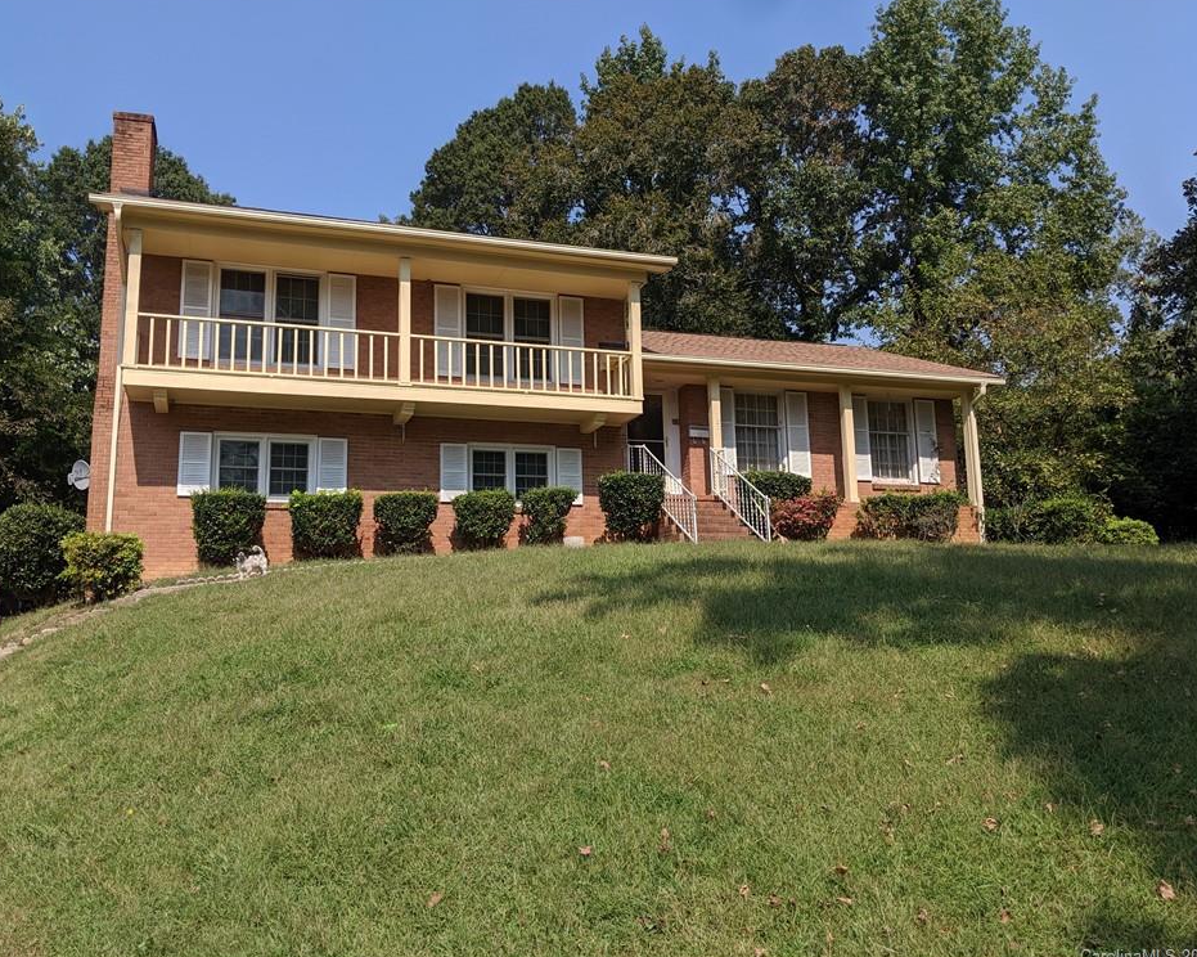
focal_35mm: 29
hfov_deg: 60.4
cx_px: 570
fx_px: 1027
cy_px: 475
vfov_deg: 49.9
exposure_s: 1/3344
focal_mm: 4.44
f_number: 1.8
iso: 50
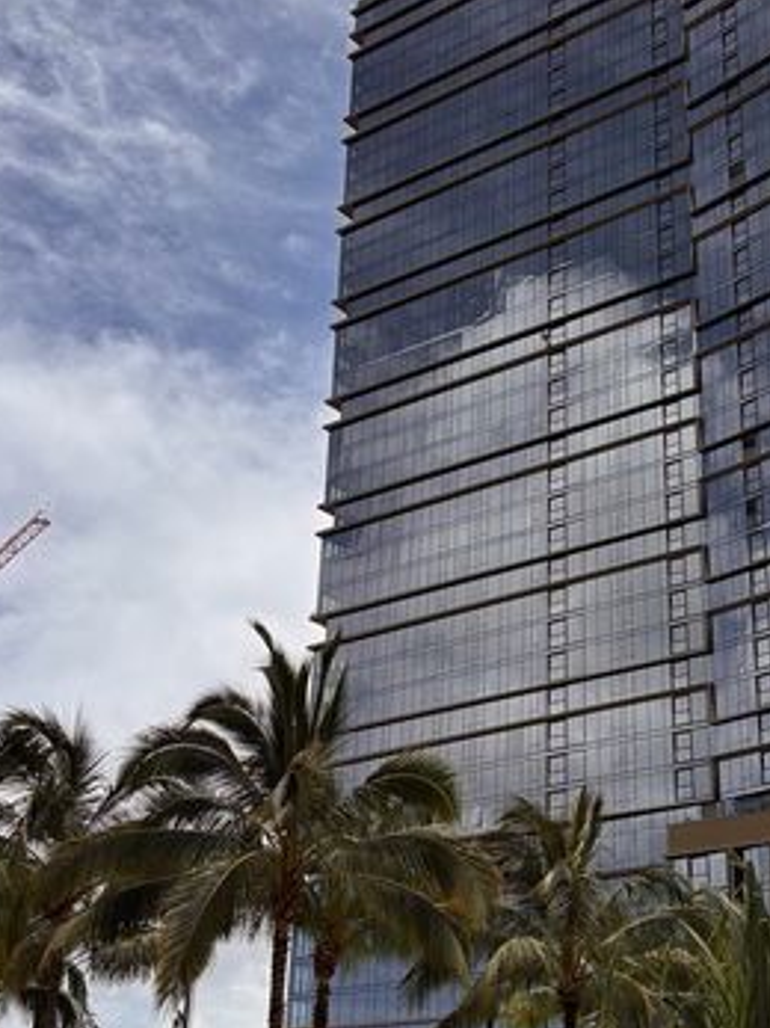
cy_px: 529
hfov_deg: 28.4
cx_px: 625
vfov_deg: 38.2
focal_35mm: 50
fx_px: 1484
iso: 50
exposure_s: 1/6711
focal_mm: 5.96
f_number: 1.6
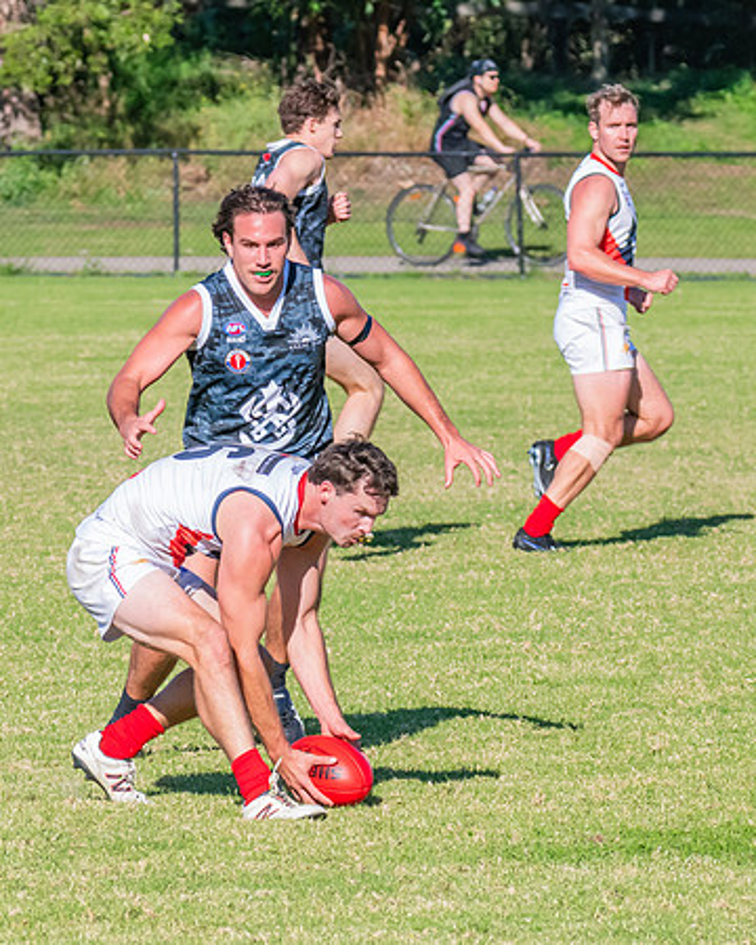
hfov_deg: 3.1
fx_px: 13834
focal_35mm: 495
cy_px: 505
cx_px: 194
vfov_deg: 3.9
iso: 1600
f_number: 13
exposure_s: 1/1600
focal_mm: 260
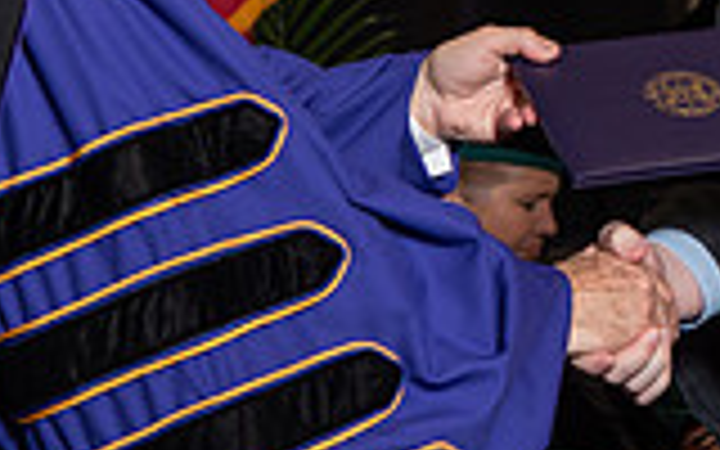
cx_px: 954
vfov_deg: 4.7
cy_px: -200
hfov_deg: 7.5
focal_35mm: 278
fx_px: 5455
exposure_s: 1/200
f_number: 5
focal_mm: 75
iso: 1000
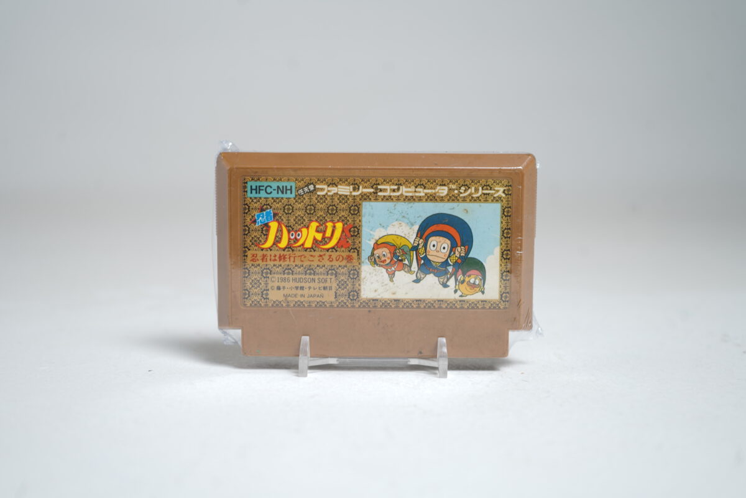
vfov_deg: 27.0
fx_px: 1036
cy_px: 249
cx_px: 373
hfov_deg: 39.6
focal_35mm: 50
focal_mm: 50
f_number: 5
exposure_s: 1/8
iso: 64
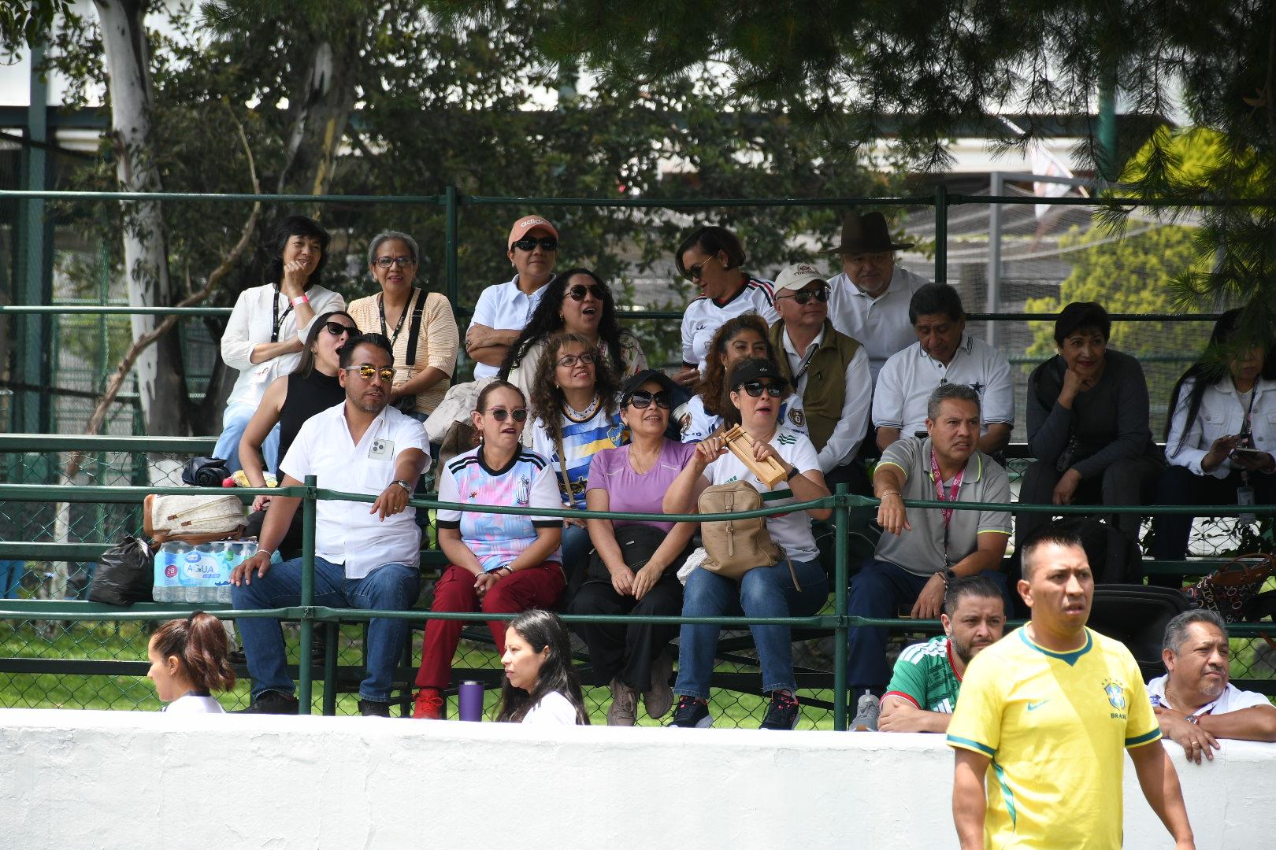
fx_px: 7443
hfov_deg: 9.8
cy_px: 425
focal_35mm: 210
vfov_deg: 6.5
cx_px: 638
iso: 400
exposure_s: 1/500
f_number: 5.6
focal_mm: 140
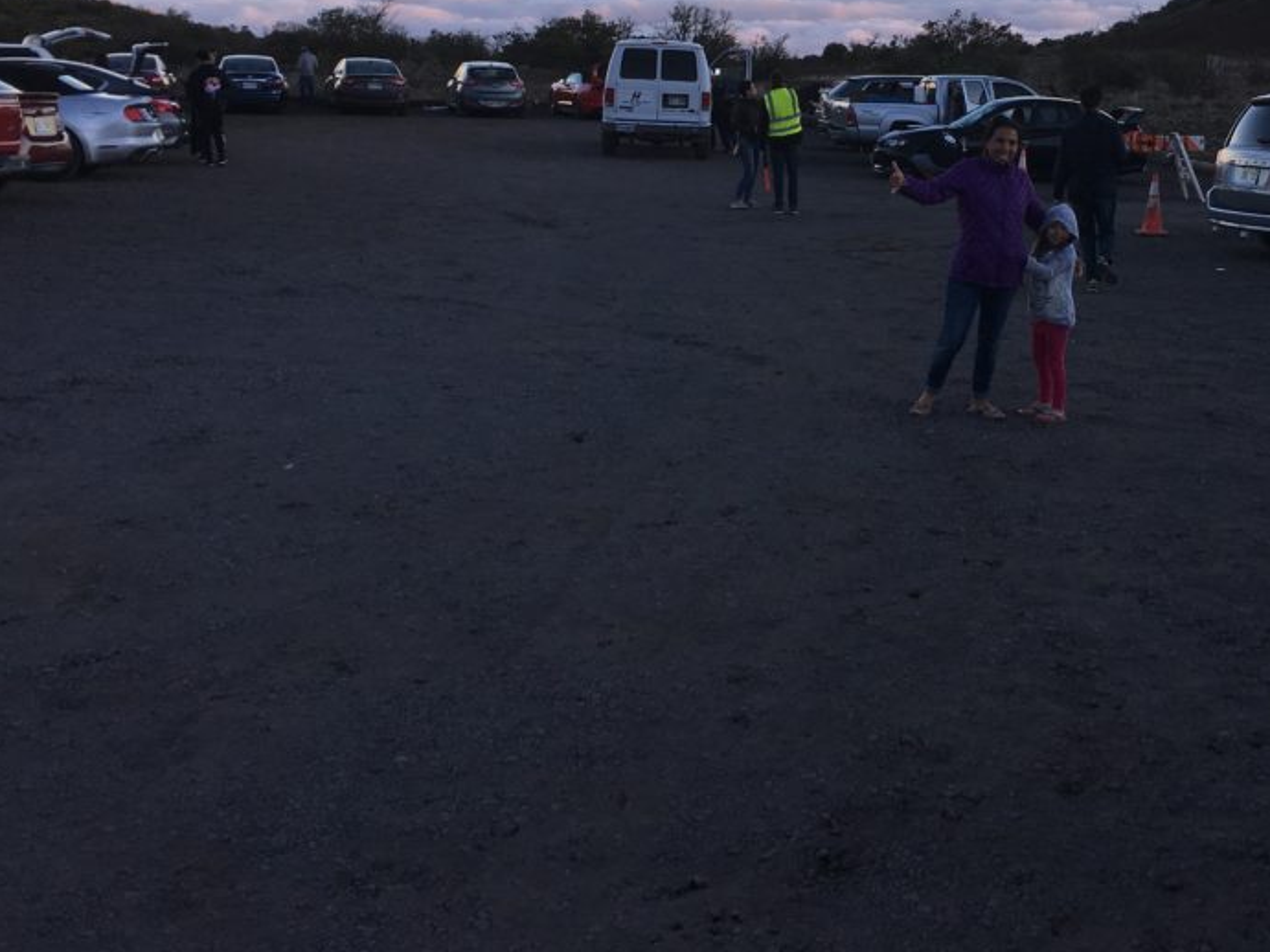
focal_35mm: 43
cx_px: 816
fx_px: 1577
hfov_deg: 43.4
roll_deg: -1.3
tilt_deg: -11.7
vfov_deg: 33.0
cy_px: 252
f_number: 2.2
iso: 25
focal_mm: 4.15
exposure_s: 1/394
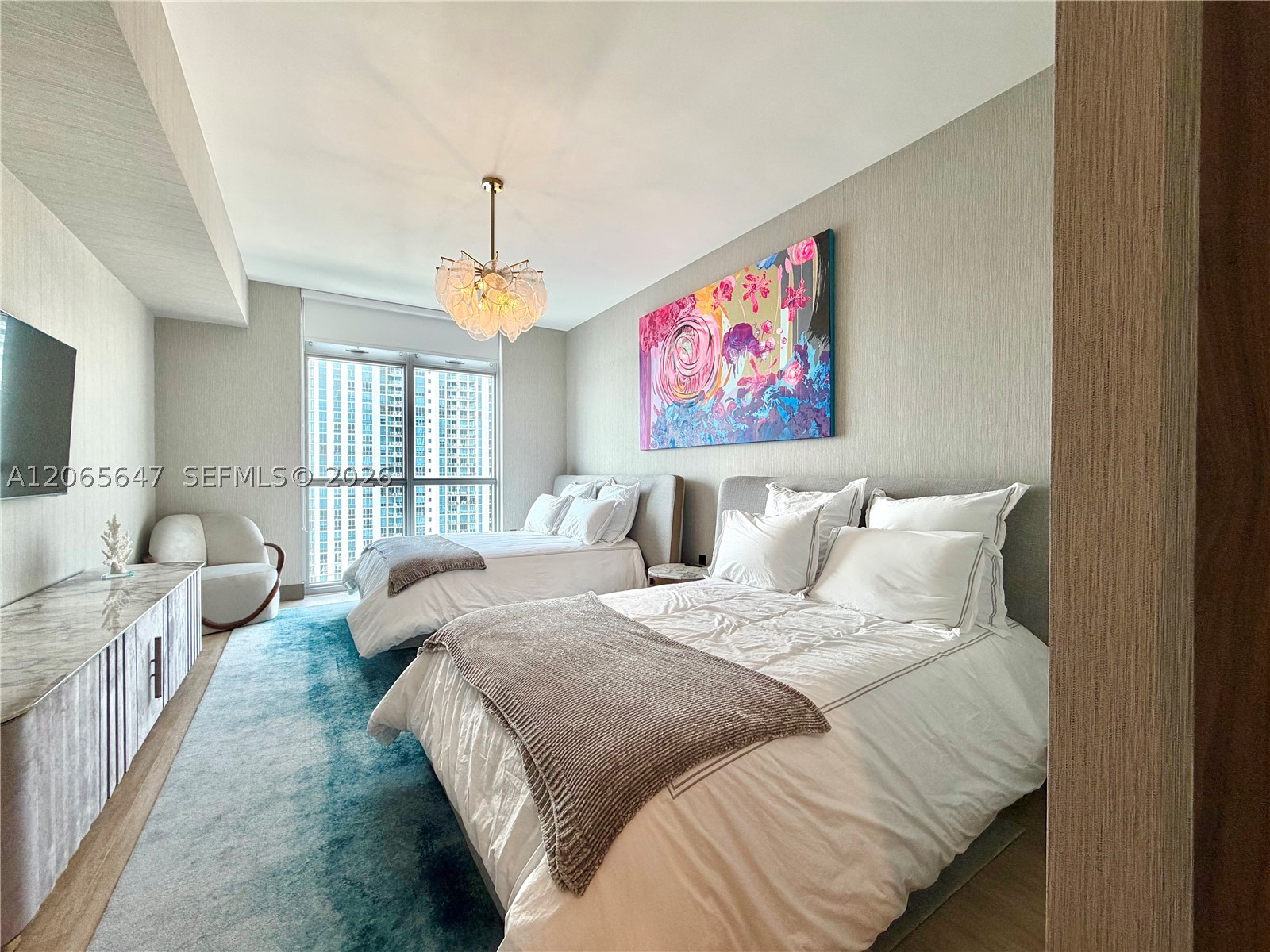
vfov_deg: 85.7
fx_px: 514
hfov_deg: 102.1
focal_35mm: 14
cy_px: 476
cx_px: 635
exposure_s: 1/120
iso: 40
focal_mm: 2.22
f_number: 2.2
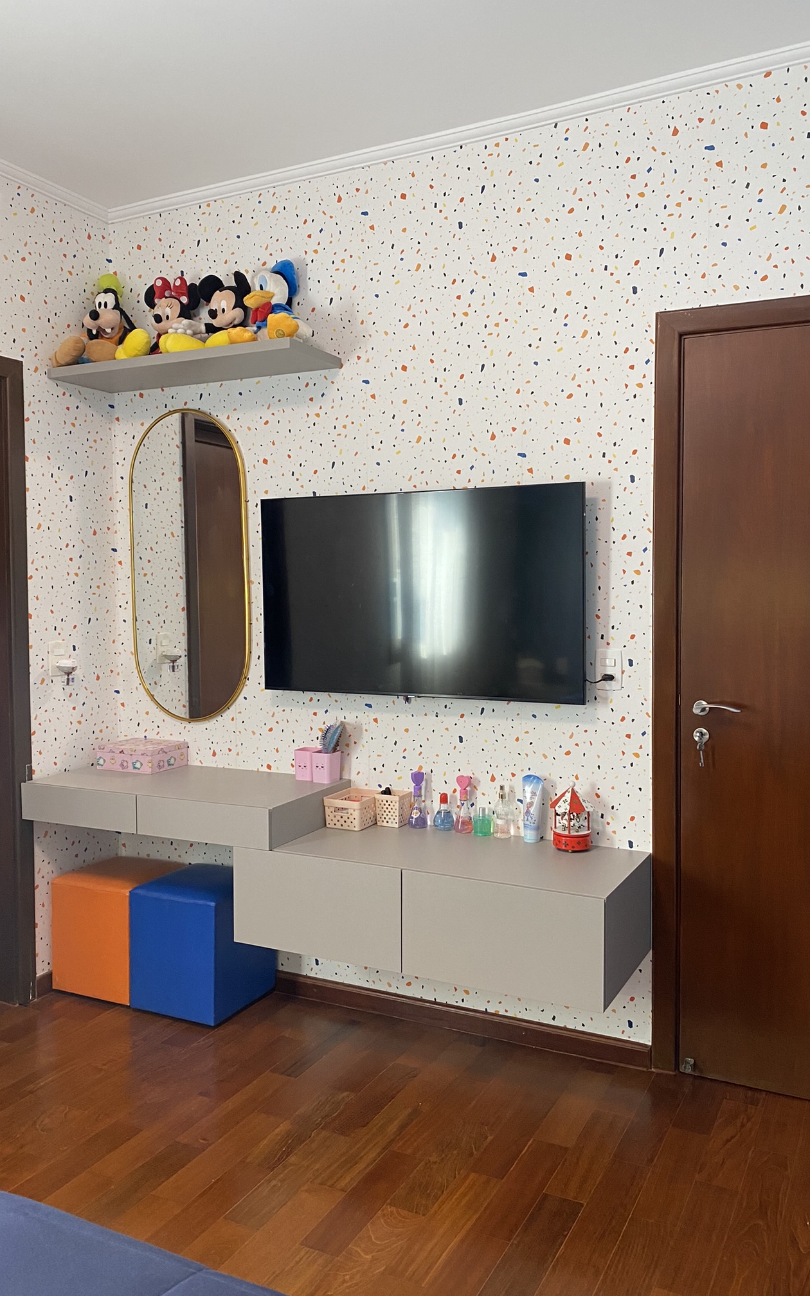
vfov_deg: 66.5
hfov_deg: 44.5
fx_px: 989
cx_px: 418
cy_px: 639
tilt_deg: -2.0
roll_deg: +0.2
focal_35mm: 28
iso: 125
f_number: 1.8
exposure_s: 1/60
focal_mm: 4.25
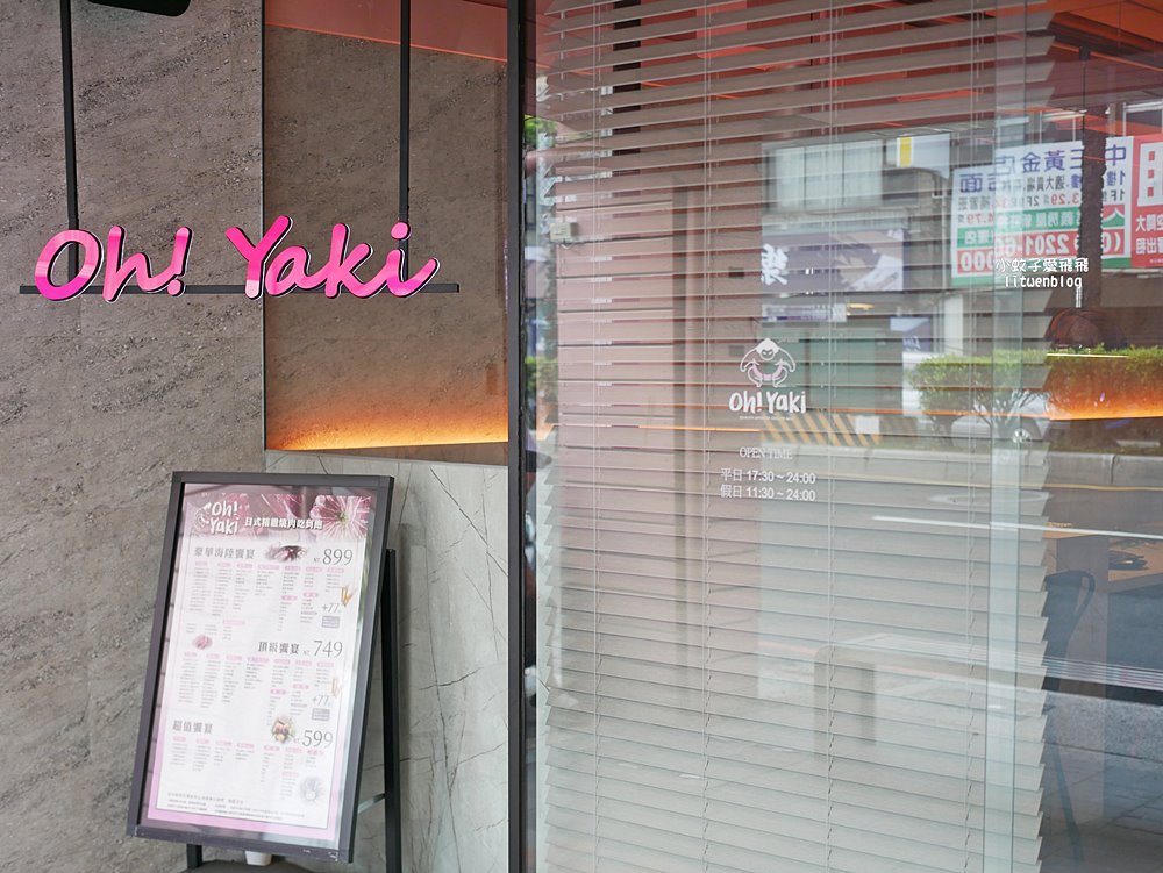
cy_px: 436
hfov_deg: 38.2
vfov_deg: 29.1
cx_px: 582
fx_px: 1681
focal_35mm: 50
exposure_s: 1/125
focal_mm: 25
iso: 200
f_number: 1.8
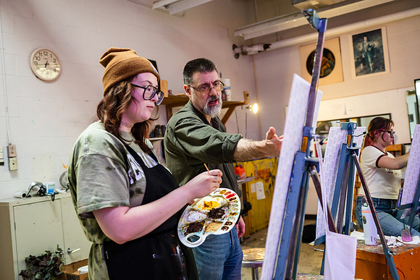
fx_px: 408
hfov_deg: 54.4
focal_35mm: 35
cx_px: 210
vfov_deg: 37.9
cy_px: 140
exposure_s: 1/60
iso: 1250
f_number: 3.2
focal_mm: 35
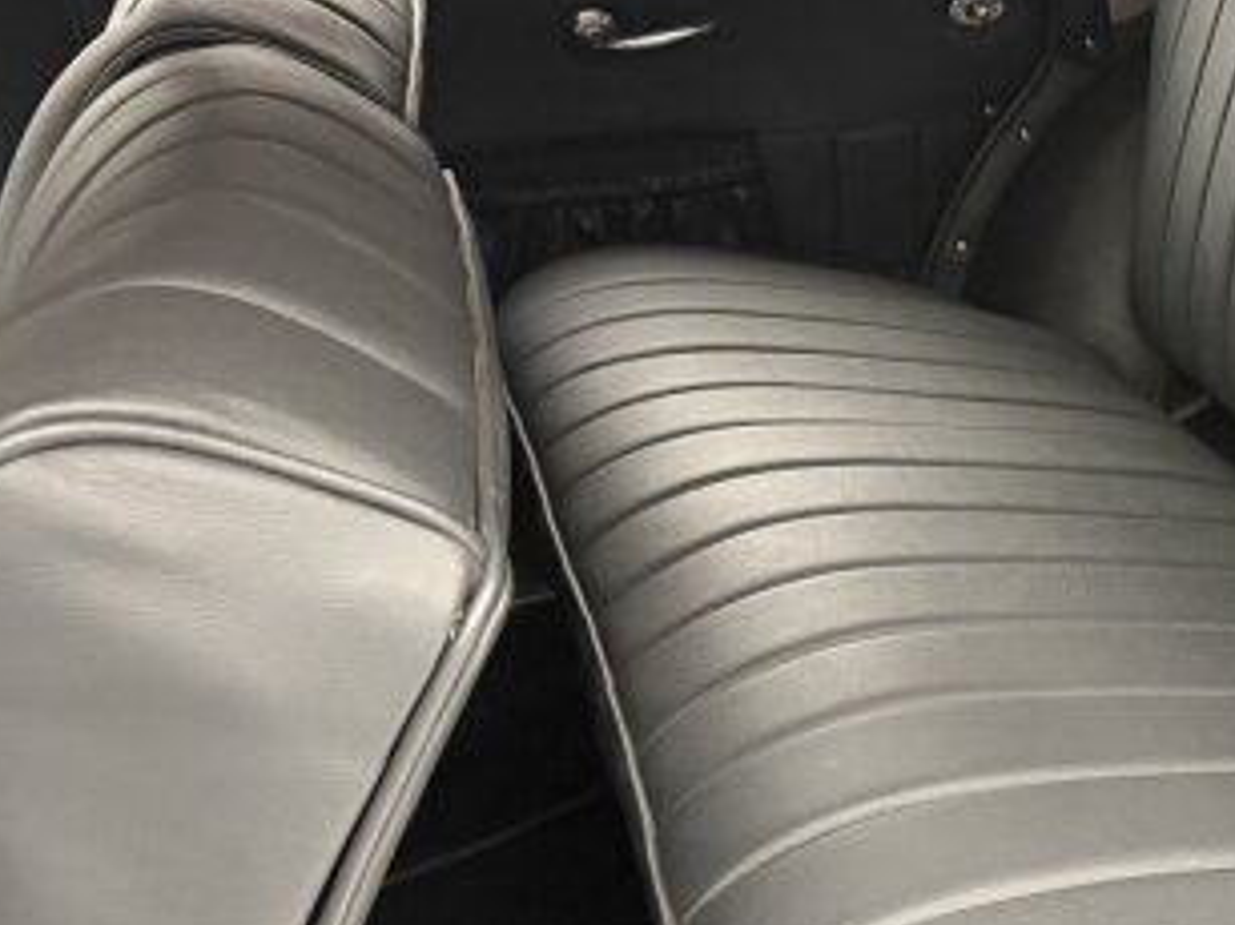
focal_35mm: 50
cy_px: 563
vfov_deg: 29.0
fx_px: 1783
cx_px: 1223
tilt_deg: -28.9
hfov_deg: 34.8
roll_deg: +2.2
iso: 1000
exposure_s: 1/39
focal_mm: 6.76
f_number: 1.78
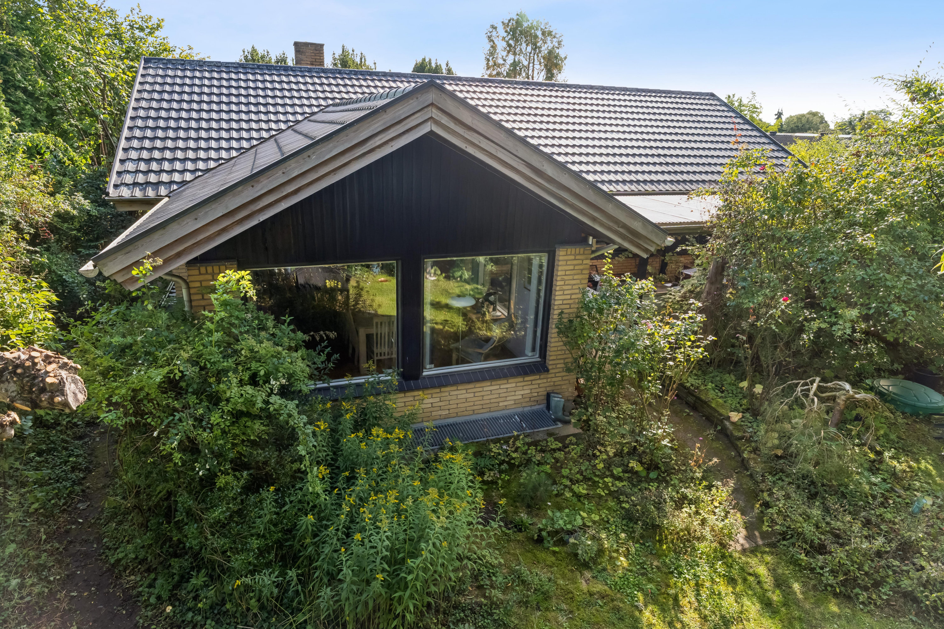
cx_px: 472
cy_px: 314
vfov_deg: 63.6
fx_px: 507
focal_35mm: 19
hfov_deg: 85.9
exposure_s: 1/200
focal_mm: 12.9
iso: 200
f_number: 6.3
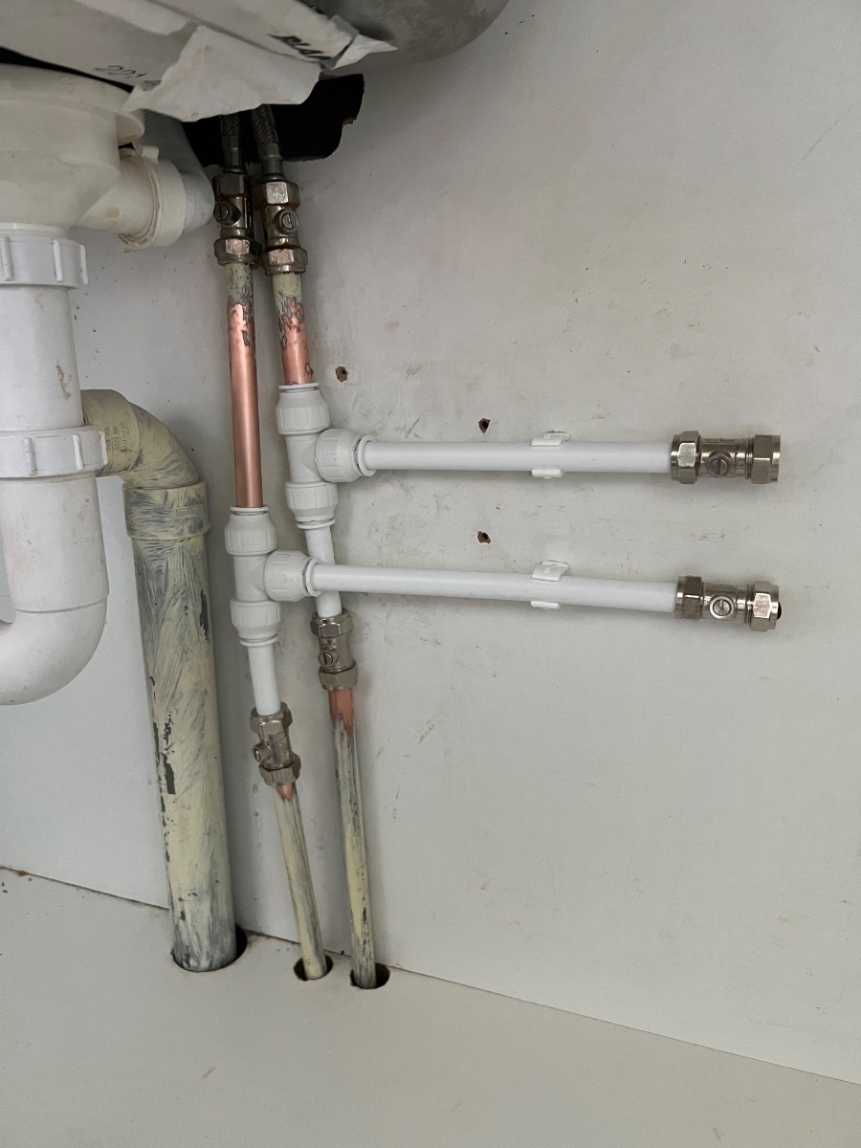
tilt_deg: -16.3
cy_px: 574
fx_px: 862
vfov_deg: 67.3
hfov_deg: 53.1
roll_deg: +1.1
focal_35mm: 26
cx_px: 430
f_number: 1.5
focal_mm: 5.7
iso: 320
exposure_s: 1/60
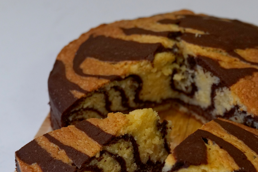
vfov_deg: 13.4
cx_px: 160
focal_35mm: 102
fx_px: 731
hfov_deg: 20.0
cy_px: 132
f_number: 7.1
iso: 5000
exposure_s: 1/60
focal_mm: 60
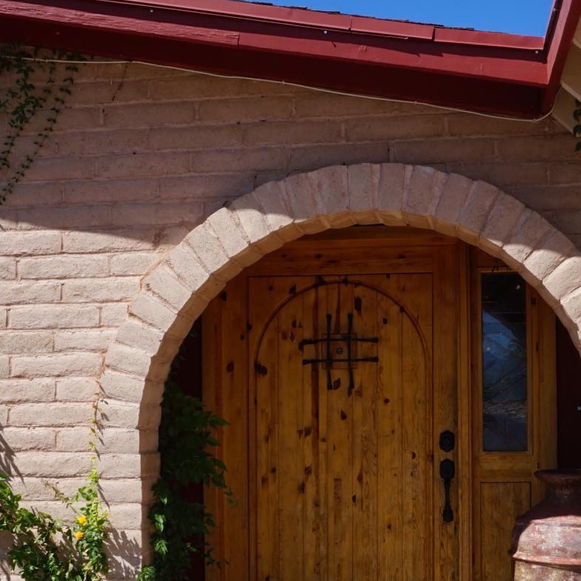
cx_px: 332
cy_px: 432
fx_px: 987
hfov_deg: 32.7
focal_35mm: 52
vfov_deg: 32.2
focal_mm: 16
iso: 100
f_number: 14
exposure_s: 1/100
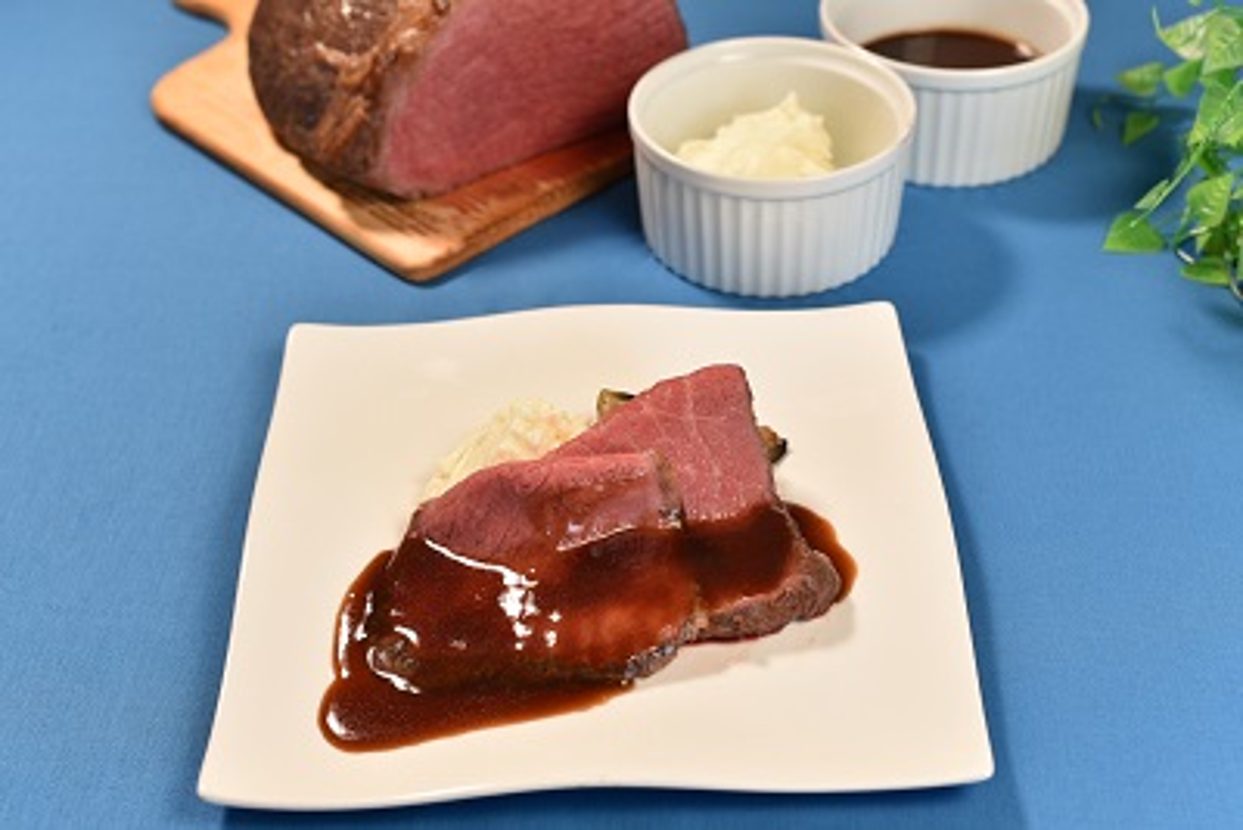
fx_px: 1727
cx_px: 622
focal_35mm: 50
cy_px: 415
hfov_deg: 39.6
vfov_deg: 27.0
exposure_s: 1/20
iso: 100
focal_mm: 50
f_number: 6.3
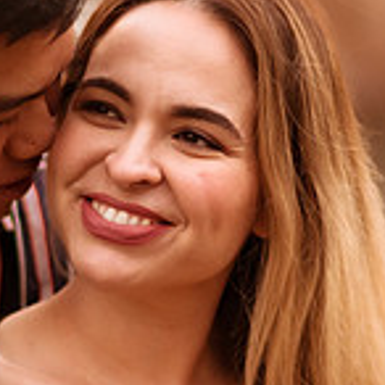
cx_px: 219
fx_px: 2466
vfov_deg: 8.9
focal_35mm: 196
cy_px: 244
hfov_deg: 8.9
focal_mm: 58
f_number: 1.4
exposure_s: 1/500
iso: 1250
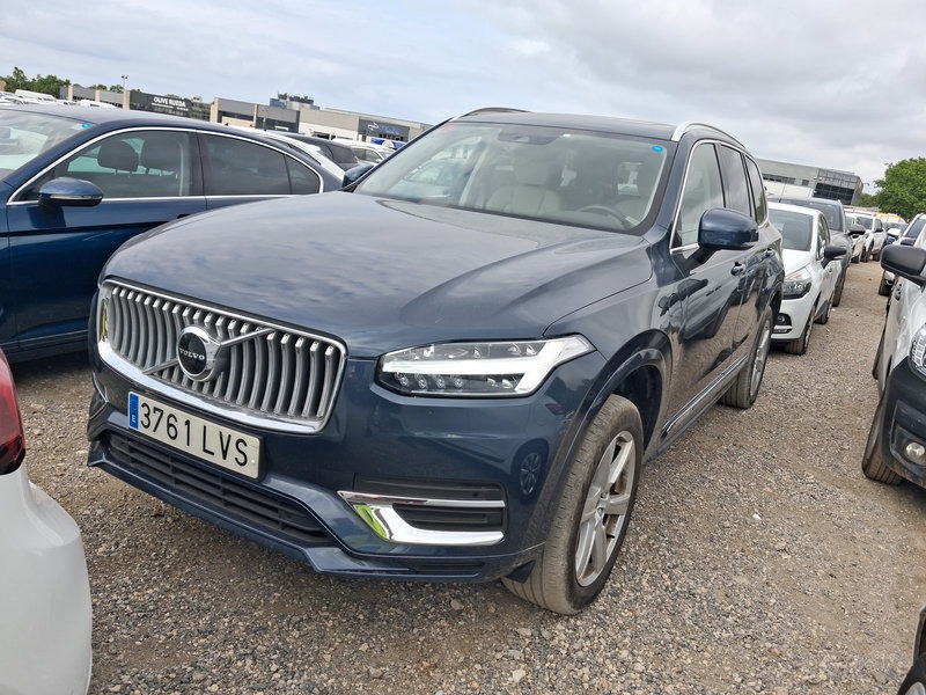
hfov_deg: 65.3
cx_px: 463
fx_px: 722
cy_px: 348
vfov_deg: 51.4
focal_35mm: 27
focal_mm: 4
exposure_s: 1/296
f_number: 1.8
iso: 20
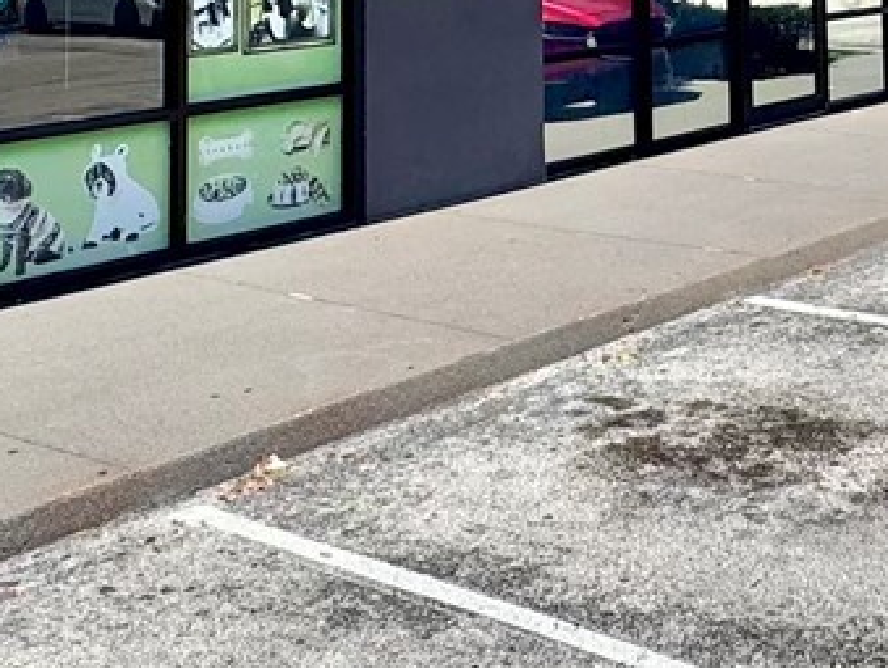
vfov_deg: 19.9
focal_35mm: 66
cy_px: -265
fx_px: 1695
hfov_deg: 28.1
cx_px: 828
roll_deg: +1.8
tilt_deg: +5.2
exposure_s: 1/1789
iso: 50
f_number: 2.2
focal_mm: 2.22
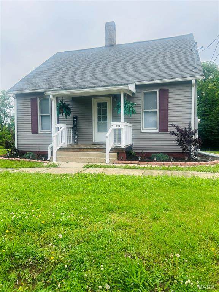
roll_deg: +0.2
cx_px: 110
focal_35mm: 26
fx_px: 219
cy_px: 146
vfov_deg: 67.3
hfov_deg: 53.1
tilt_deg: -3.9
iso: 50
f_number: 1.5
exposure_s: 1/1621
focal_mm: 5.7
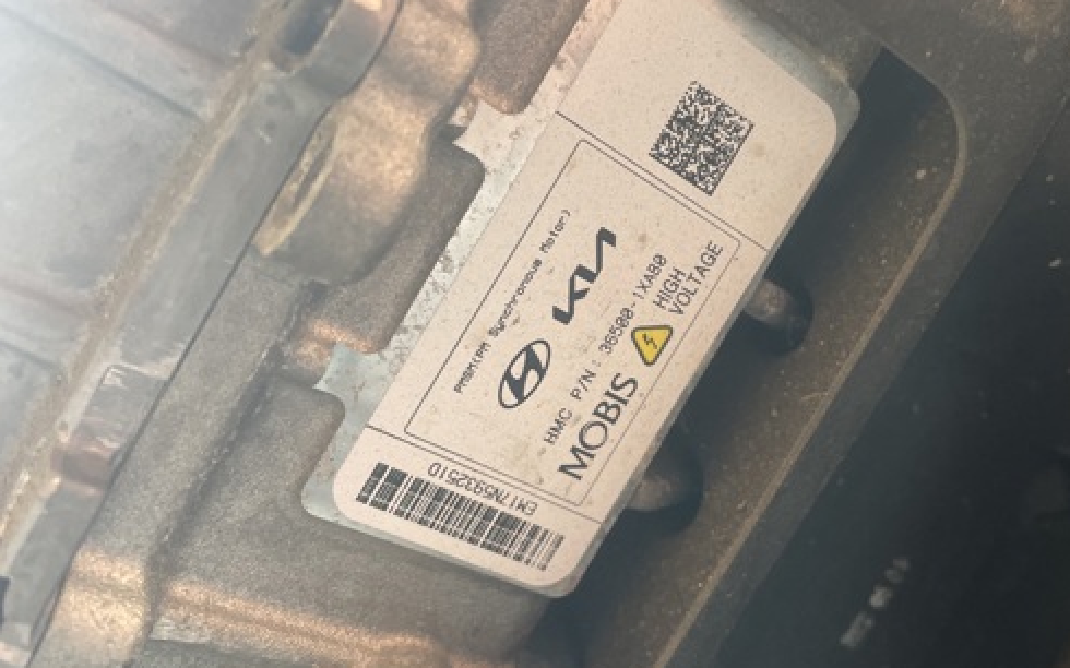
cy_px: 313
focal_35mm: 36
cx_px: 697
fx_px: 1050
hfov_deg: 53.2
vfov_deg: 35.3
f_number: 1.6
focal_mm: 4.2
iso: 125
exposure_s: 1/101
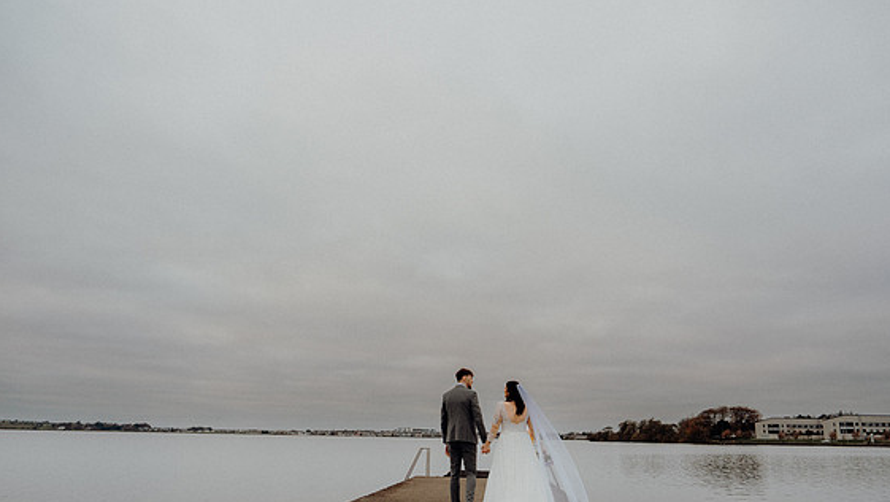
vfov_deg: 44.3
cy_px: 290
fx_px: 614
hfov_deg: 71.9
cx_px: 443
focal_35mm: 26
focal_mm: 24
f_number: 3.5
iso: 125
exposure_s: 1/200
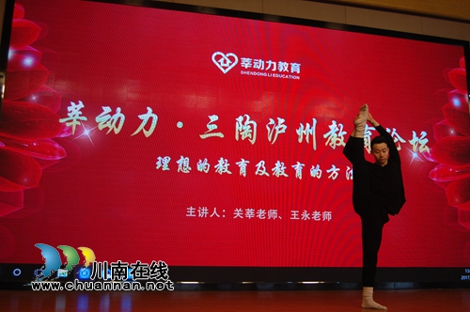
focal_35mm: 39
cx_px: 235
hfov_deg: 49.6
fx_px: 509
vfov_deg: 34.1
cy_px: 156
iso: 400
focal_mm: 26
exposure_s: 1/50
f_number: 4
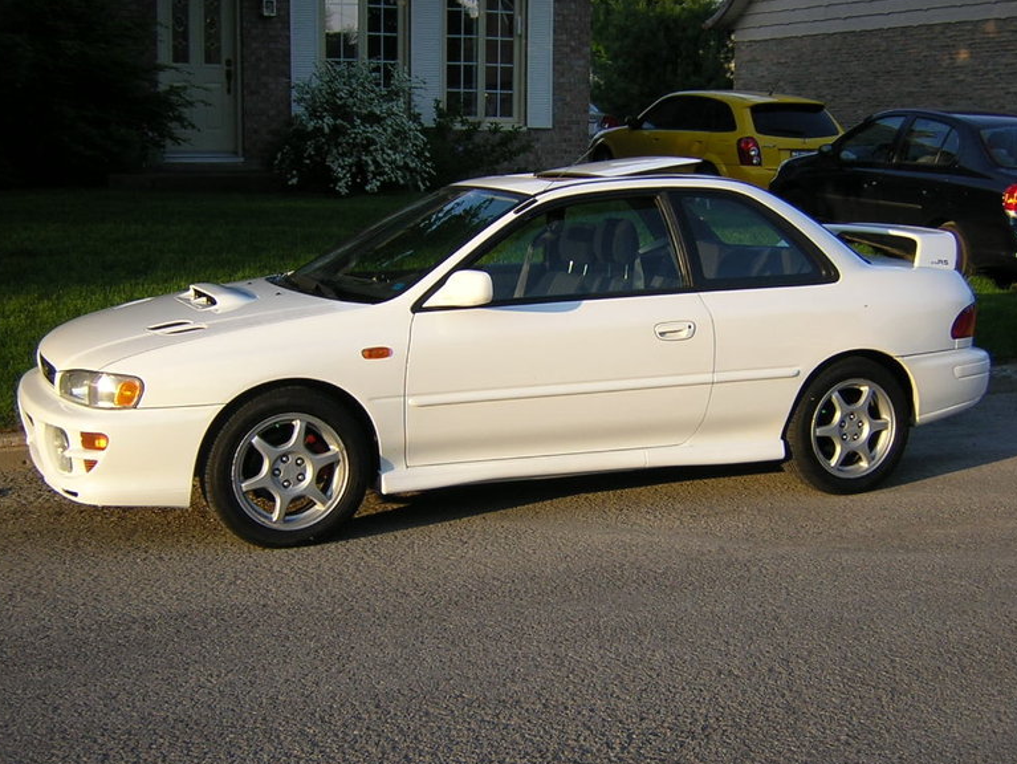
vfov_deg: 29.7
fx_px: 1440
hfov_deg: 38.9
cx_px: 513
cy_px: 374
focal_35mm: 49
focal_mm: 6.1
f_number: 2.9
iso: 100
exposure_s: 1/399
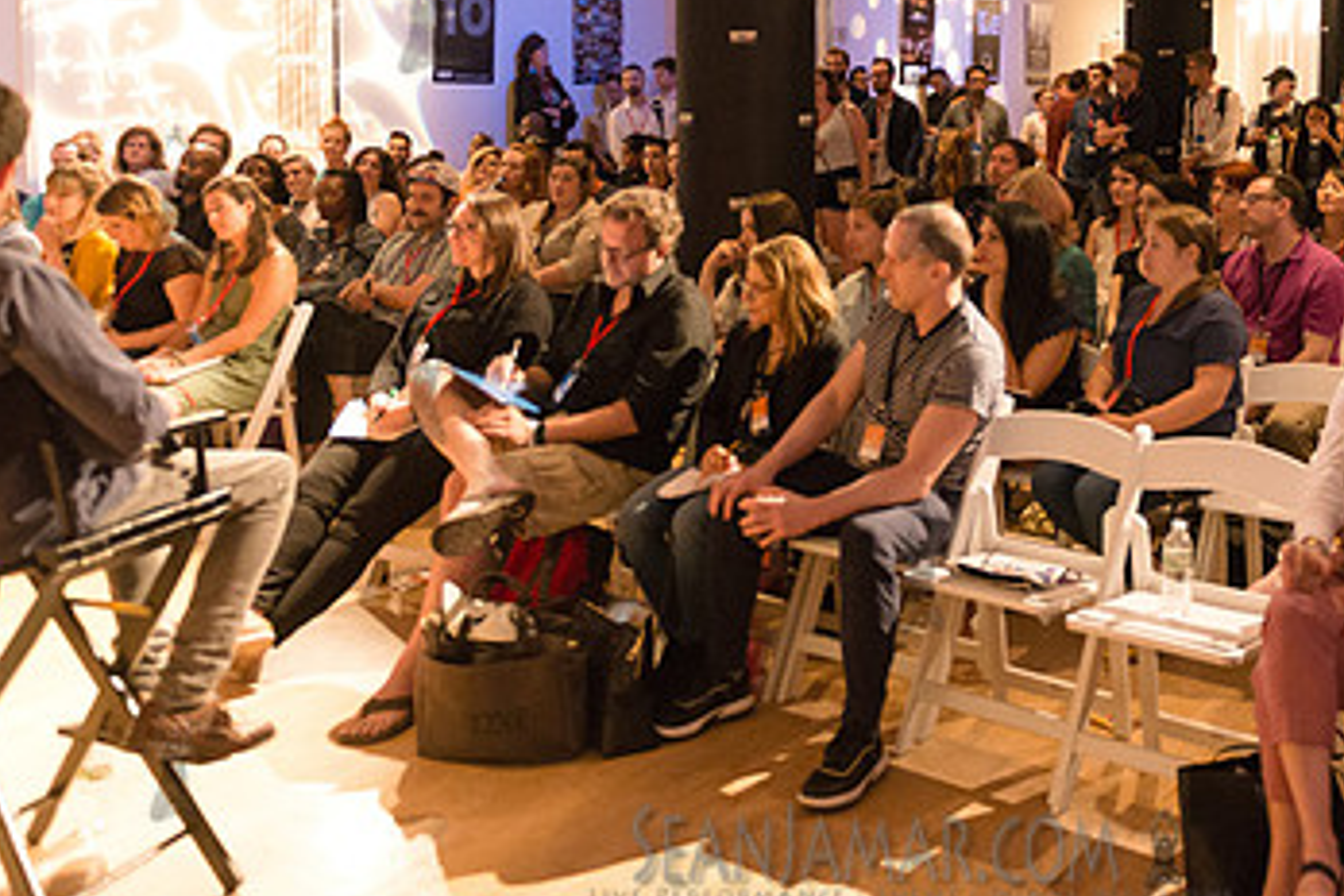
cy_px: 191
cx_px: 919
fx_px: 1493
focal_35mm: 40
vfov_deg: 32.6
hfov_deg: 47.5
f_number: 2.8
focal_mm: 24
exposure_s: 1/200
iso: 4000
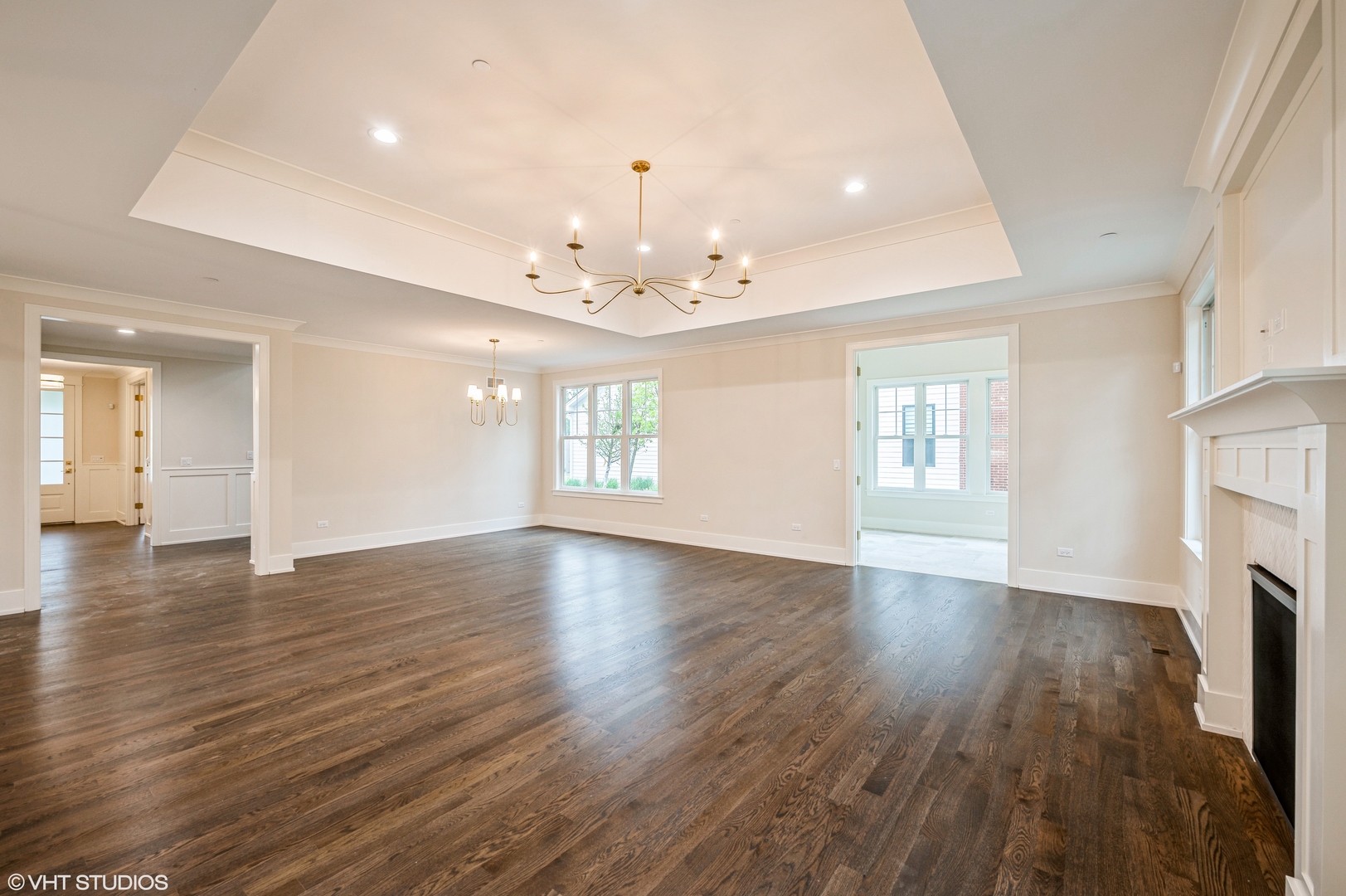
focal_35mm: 14
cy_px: 448
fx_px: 542
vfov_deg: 79.2
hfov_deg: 102.3
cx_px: 673
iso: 200
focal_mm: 14.5
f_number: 8
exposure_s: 1/4
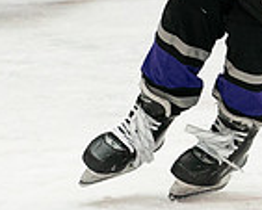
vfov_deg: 1.4
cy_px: -86
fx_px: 8536
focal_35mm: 1100
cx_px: 239
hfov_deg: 1.8
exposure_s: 1/1000
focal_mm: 126
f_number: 3.2
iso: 2000
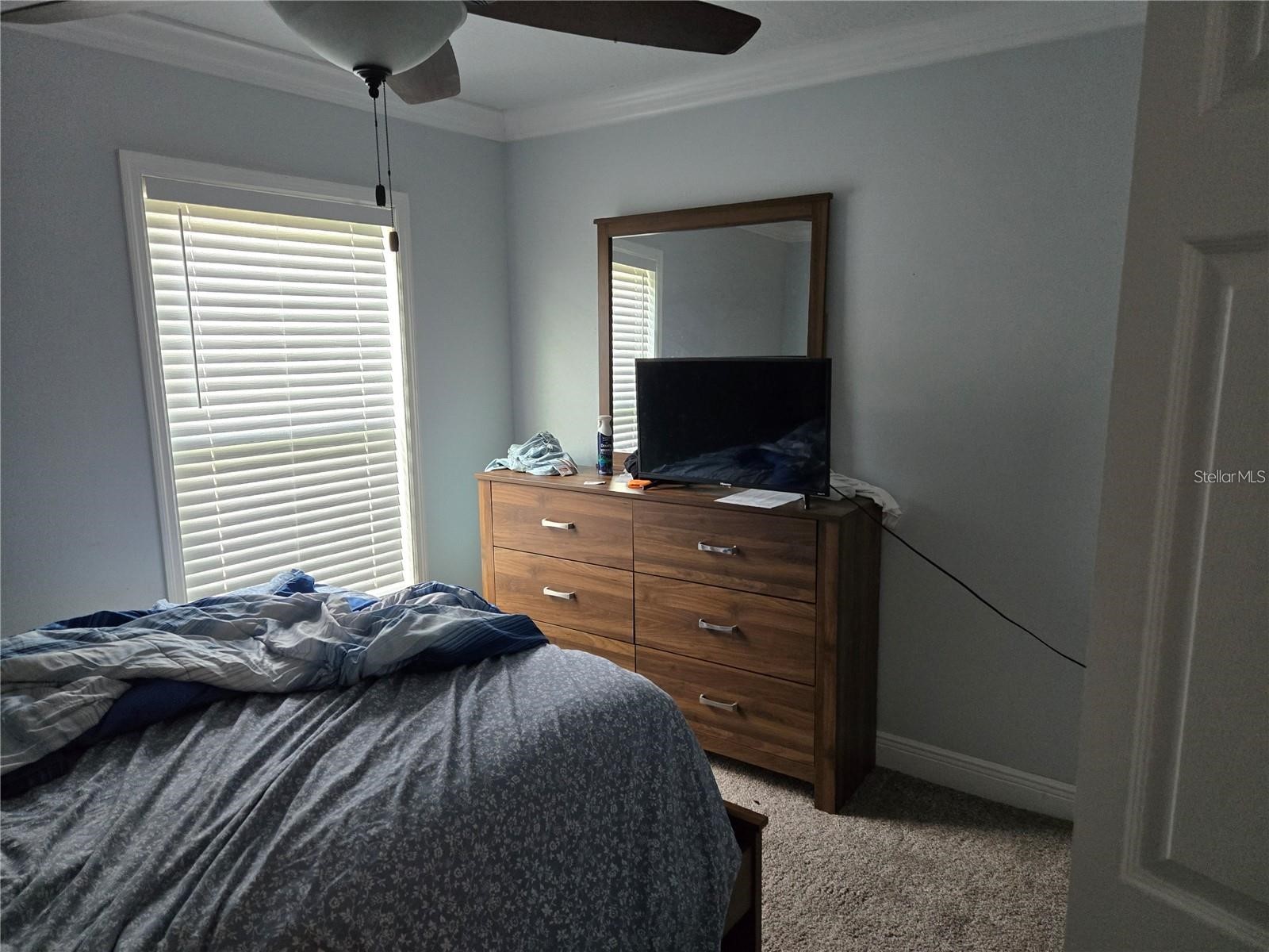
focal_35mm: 23
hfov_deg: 73.9
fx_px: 843
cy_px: 476
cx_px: 634
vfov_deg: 58.9
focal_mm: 5.4
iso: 640
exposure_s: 1/120
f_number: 1.8
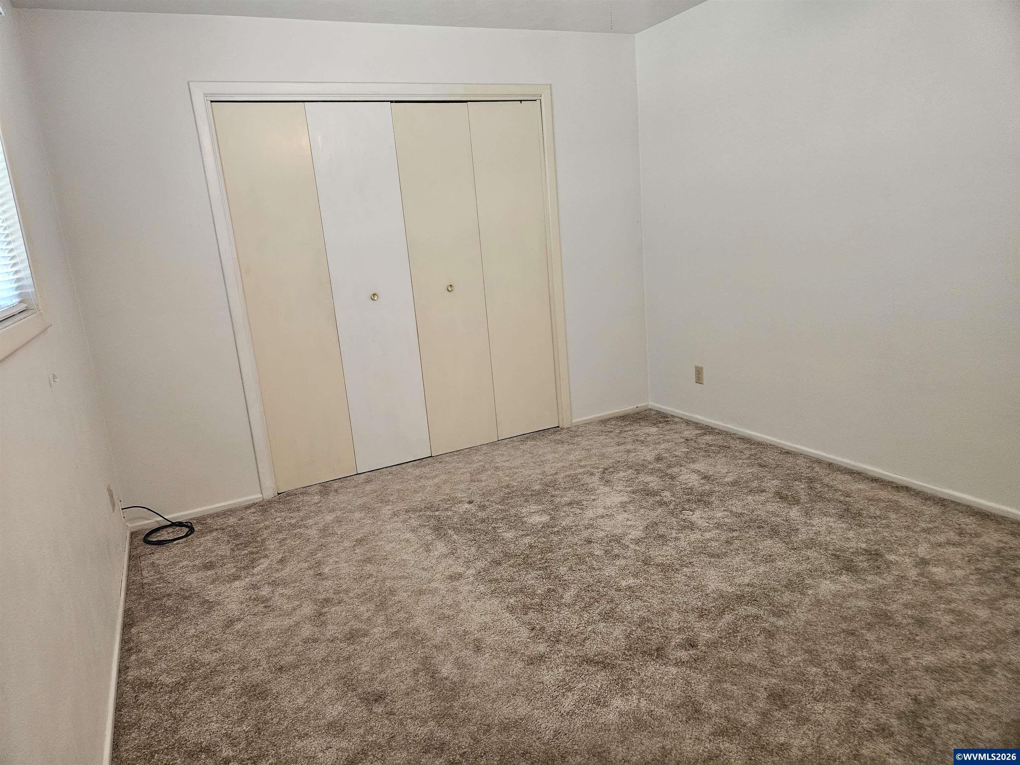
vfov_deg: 58.9
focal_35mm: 23
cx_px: 510
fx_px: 678
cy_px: 382
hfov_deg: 73.9
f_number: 1.8
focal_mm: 5.4
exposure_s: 1/120
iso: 500
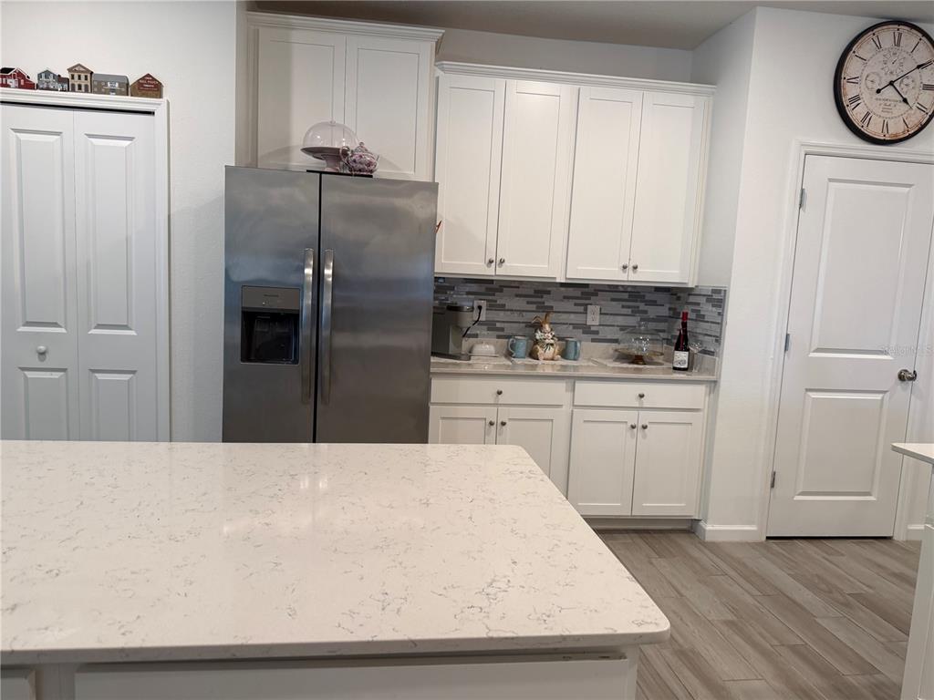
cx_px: 467
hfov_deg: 71.6
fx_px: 648
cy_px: 350
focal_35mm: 24
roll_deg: -2.8
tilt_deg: -5.0
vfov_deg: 56.8
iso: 160
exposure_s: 1/120
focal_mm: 6.76
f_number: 1.78
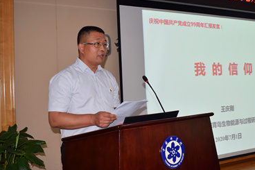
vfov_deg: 30.5
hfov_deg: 44.4
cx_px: 143
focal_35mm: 44
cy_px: 80
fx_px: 312
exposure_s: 1/125
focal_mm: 24
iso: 800
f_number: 5.6
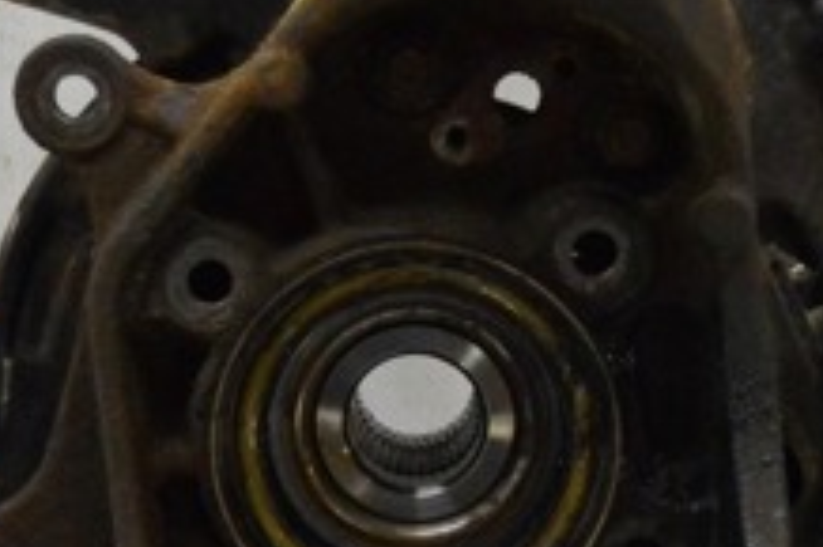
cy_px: 349
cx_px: 366
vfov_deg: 10.4
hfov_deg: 15.5
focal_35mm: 132
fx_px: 3015
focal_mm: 30
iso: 3200
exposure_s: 1/320
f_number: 4.2
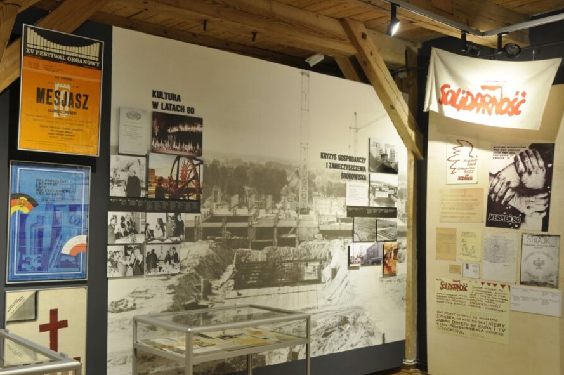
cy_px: 198
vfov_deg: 35.0
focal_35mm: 38
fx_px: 595
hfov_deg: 50.6
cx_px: 247
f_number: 8
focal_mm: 22
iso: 250
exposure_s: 1/8
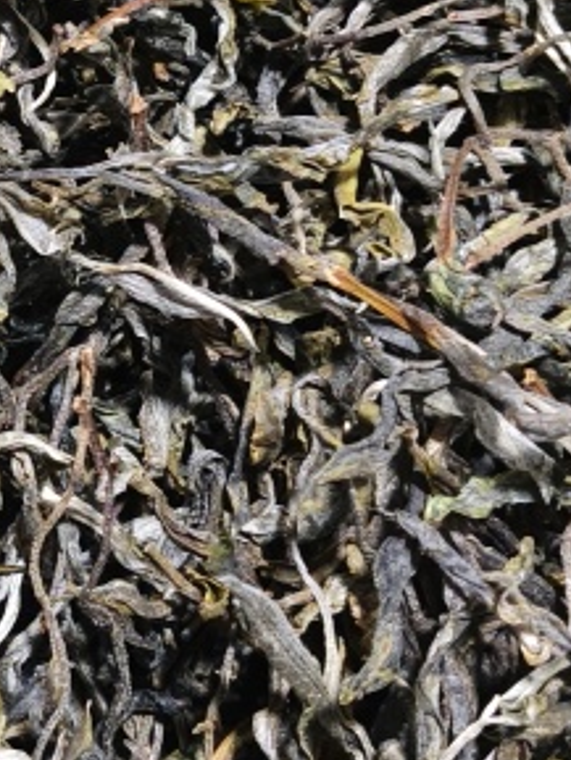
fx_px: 2110
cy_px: 196
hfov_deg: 14.9
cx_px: -108
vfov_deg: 20.3
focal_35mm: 96
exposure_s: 1/25
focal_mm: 4.84
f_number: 1.8
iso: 1600
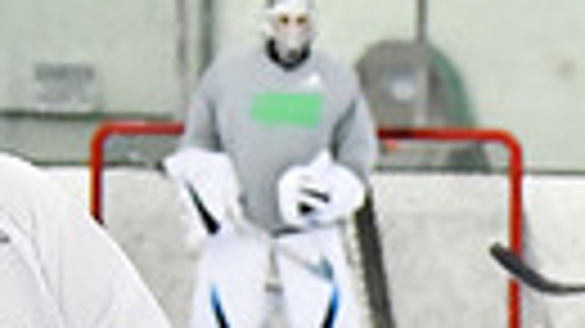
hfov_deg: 4.2
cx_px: 981
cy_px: 856
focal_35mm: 506
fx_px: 7846
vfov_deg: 2.4
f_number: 2.8
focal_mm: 72
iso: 6400
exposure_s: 1/1600
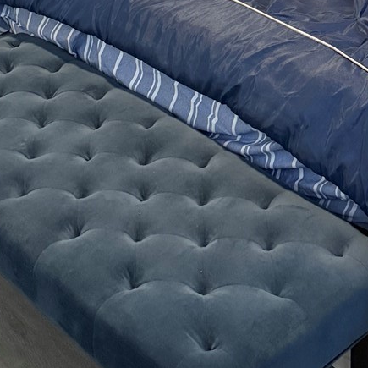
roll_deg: -0.8
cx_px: 305
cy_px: -125
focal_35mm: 78
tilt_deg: -14.3
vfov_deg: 20.1
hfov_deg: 21.8
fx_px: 938
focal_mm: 6.76
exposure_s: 1/60
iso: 640
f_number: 1.78
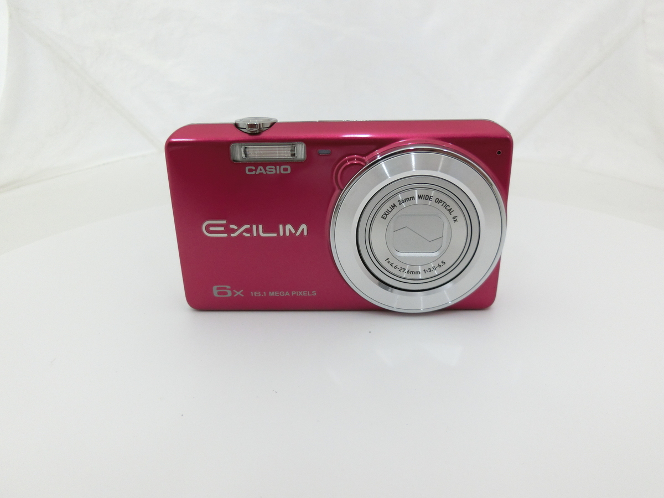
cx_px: 332
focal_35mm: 25
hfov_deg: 69.4
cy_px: 249
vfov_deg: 54.9
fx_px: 480
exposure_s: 1/125
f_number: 3.5
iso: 250
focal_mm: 4.5
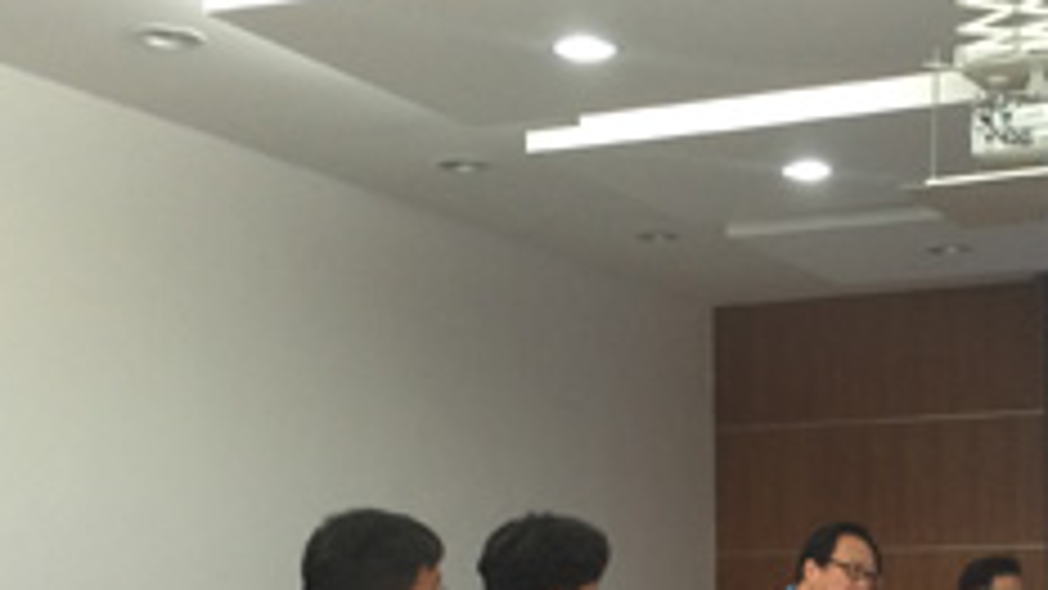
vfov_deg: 16.8
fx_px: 1945
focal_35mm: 70
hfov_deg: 29.4
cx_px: 850
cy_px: 610
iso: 64
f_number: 2.2
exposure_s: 1/30
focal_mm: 4.12
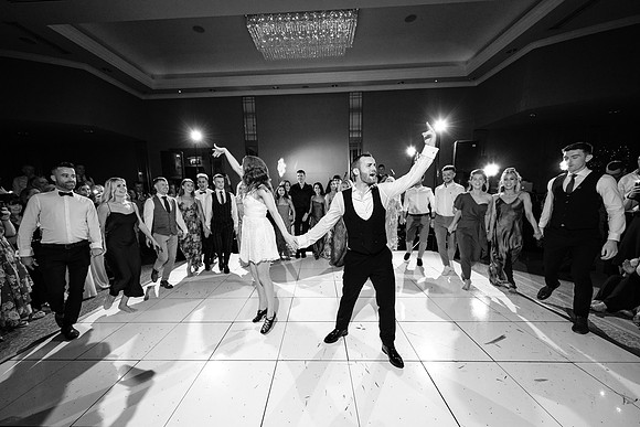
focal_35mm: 13
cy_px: 225
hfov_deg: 107.2
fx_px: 236
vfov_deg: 84.3
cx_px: 309
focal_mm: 8
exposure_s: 1/160
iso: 640
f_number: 2.8
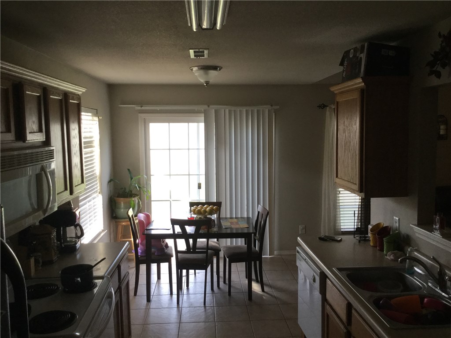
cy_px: 169
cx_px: 226
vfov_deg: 45.4
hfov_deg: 58.4
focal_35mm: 31
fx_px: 404
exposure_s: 1/40
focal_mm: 3.3
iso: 32
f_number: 2.4
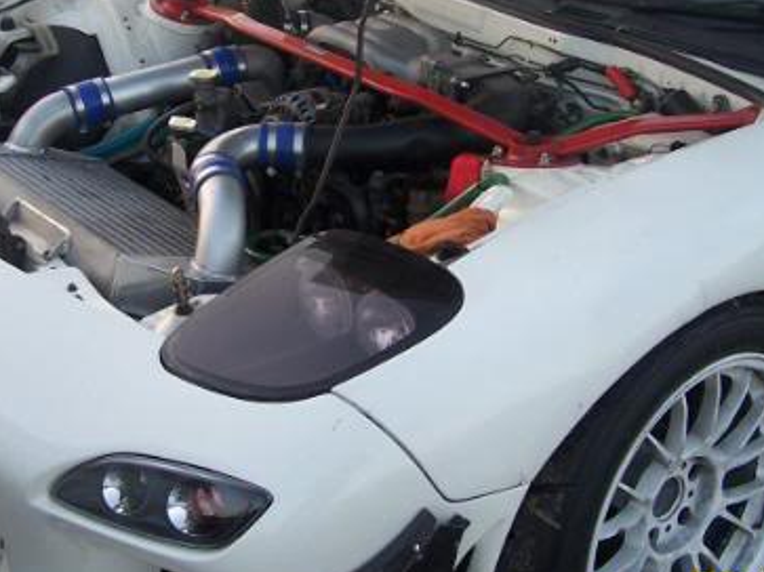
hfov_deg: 29.0
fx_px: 1478
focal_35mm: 67
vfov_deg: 21.9
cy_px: 229
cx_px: 349
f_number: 2.8
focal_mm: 6.3
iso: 80
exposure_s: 1/45
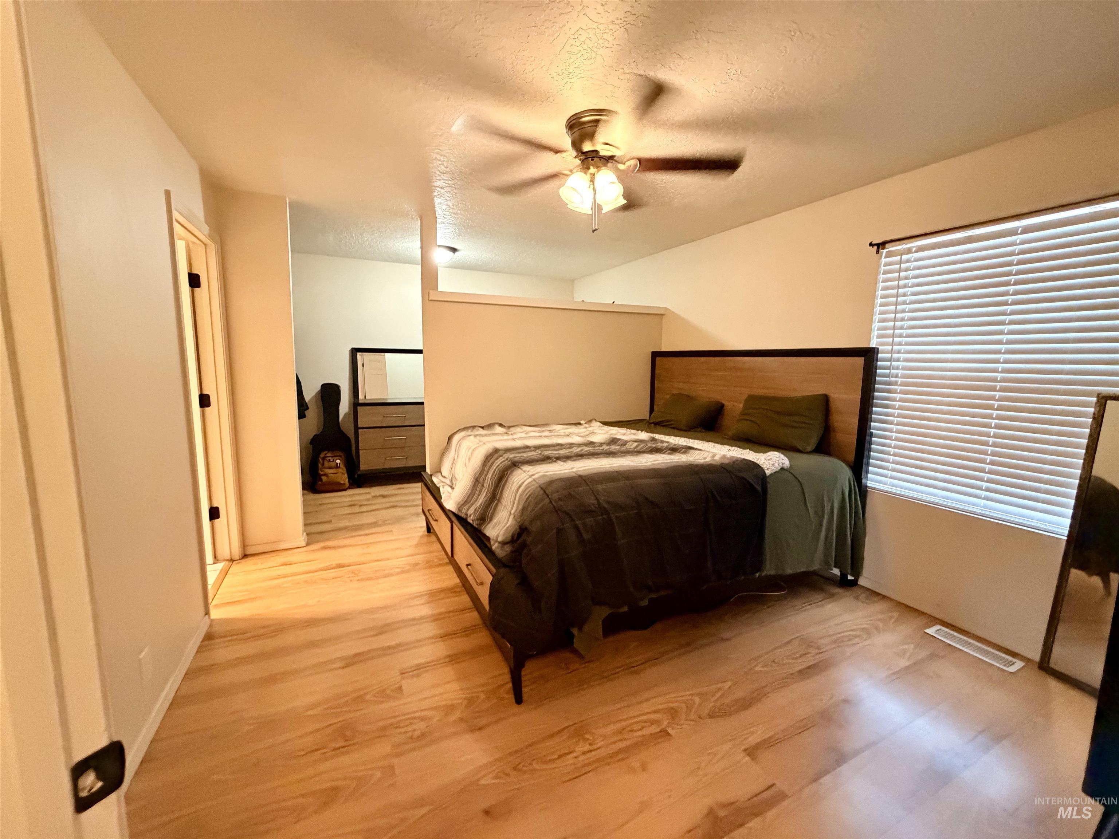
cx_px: 560
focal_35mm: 14
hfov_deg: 102.1
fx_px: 453
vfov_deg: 85.7
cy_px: 420
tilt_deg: -7.2
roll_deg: -0.6
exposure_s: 1/60
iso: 1000
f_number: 2.2
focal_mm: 2.22
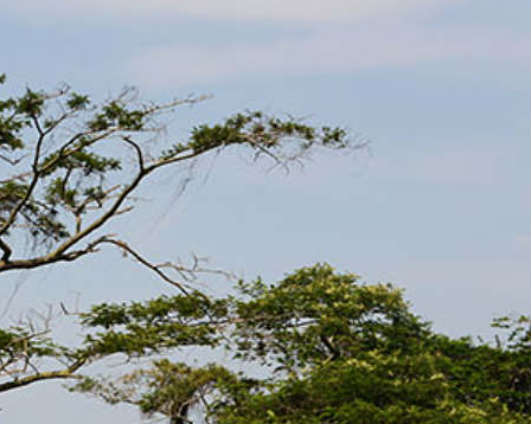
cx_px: 70
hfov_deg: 17.4
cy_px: 380
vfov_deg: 14.0
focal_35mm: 109
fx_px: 1712
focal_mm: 52
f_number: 7.1
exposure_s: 1/1250
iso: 320
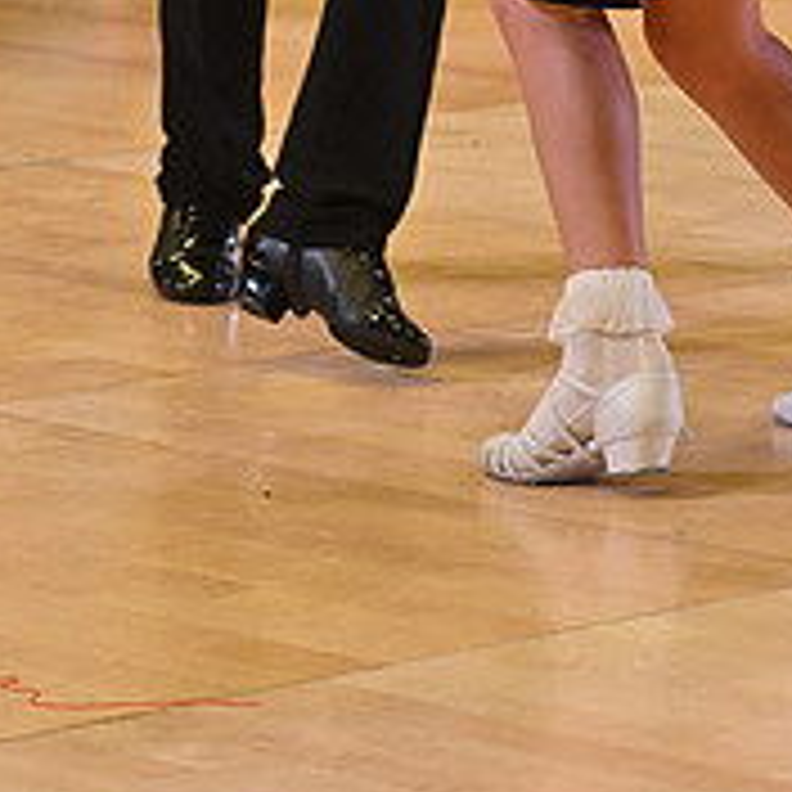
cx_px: 461
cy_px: -464
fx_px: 7403
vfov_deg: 6.0
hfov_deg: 6.1
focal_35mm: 286
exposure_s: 1/400
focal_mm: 102
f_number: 7.1
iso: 4000
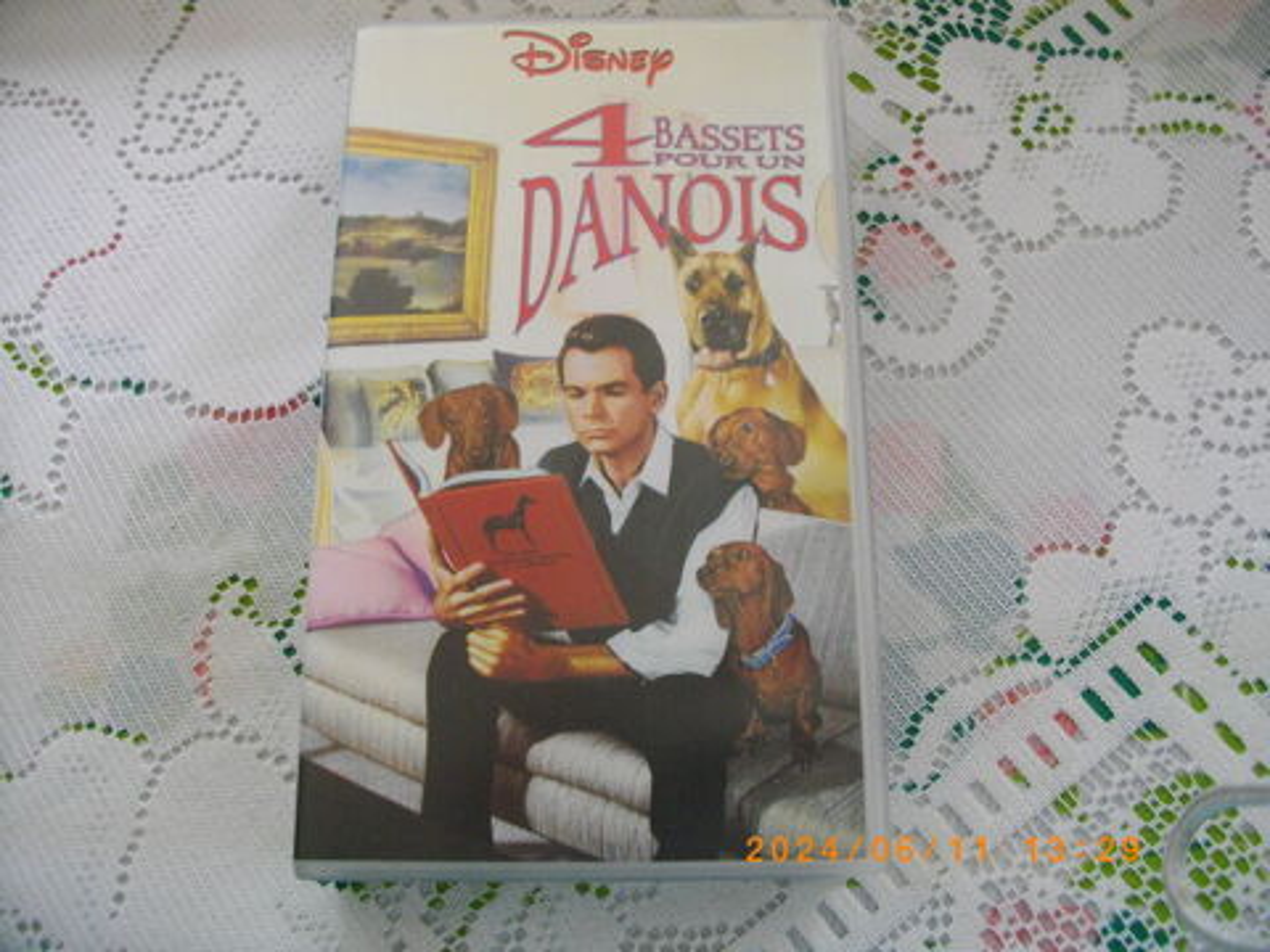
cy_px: 476
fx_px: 1174
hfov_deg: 56.8
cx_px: 635
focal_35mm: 32
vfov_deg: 44.2
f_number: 2.9
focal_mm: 5.7
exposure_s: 1/50
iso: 255
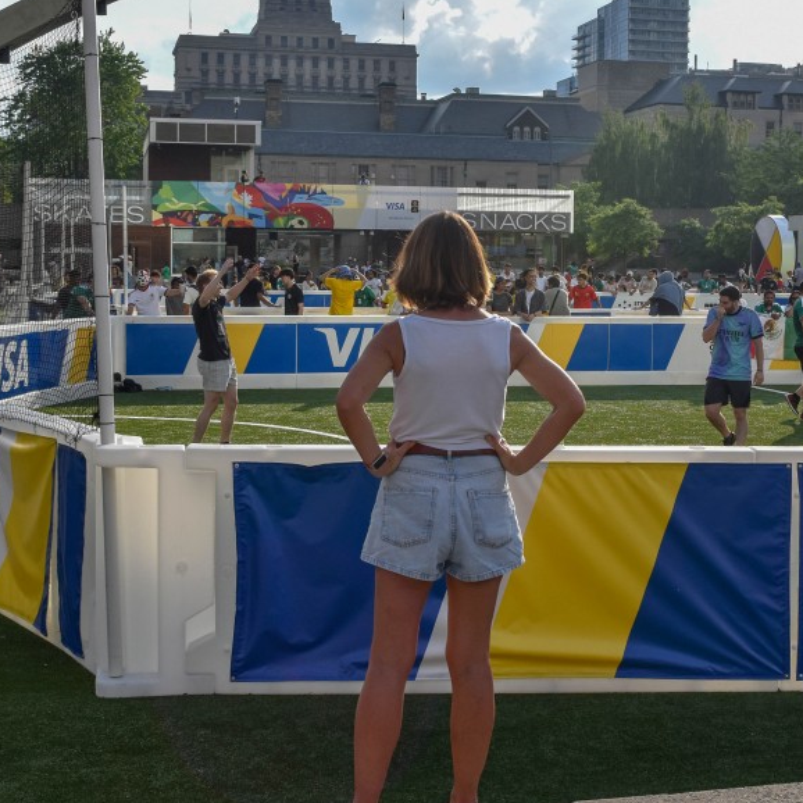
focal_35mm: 55
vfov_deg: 31.2
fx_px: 1438
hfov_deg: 31.2
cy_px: 358
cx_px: 454
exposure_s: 1/1500
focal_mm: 23
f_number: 5.6
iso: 400
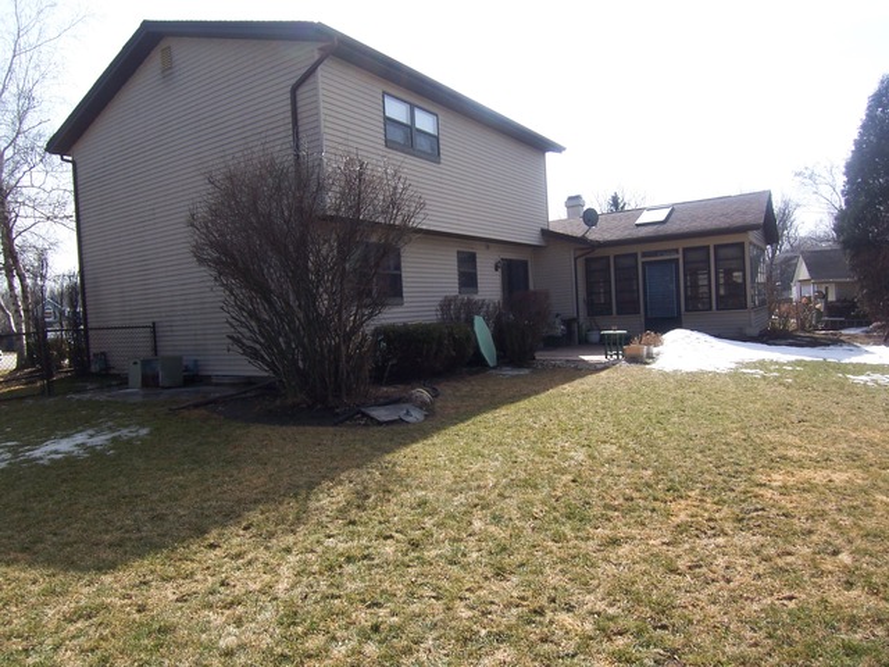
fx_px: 591
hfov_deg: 73.9
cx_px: 444
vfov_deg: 58.9
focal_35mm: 23
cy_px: 334
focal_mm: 3.8
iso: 64
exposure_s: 1/160
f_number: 5.6
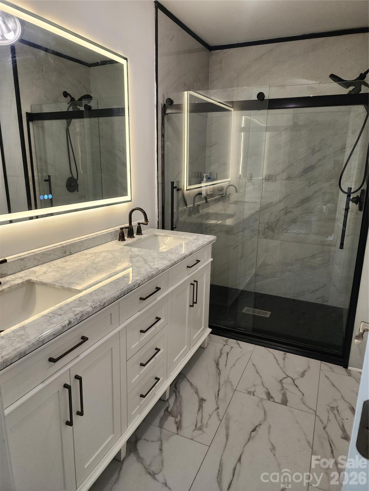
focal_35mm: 23
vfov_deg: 73.9
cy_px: 246
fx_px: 327
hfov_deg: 58.9
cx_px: 184
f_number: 1.8
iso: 200
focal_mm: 6.4
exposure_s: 1/180
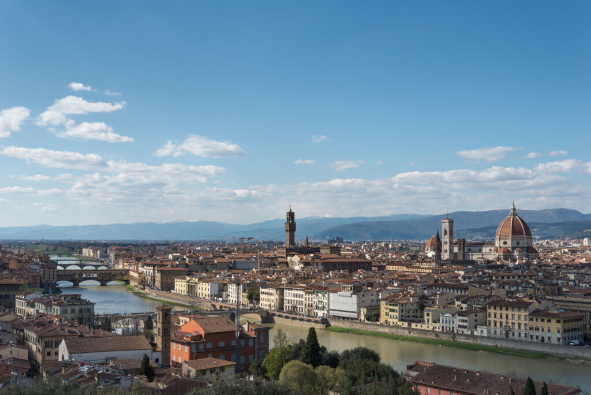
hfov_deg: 44.5
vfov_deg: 30.6
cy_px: 198
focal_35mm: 44
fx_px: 723
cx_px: 296
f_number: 9
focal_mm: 44
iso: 100
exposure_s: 1/320
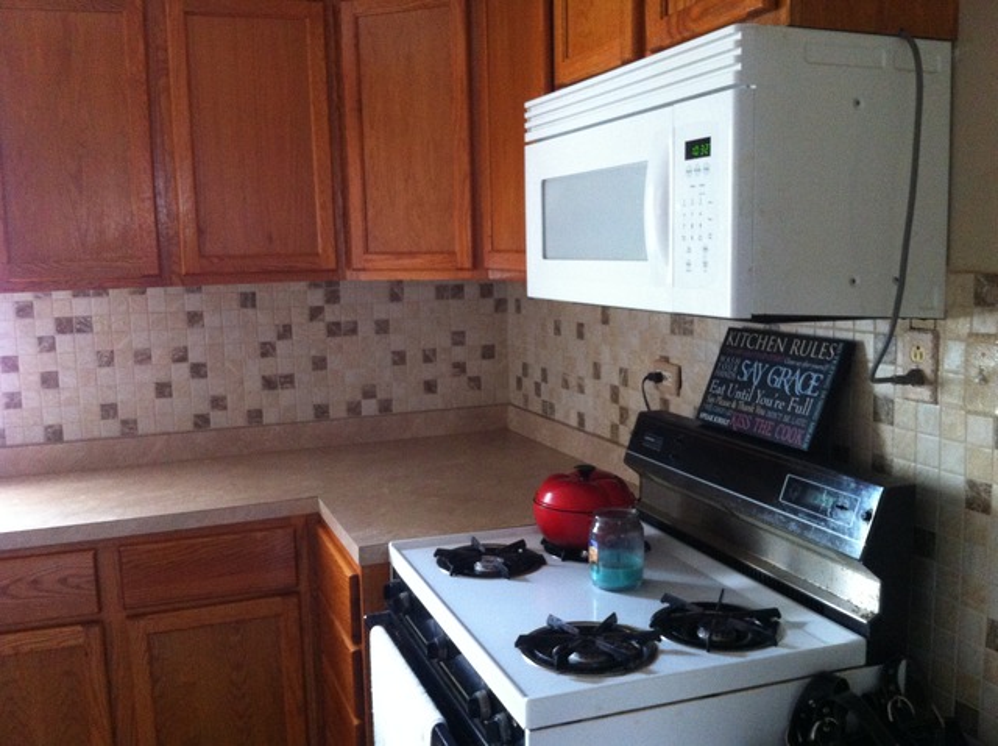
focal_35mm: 35
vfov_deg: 40.6
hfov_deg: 52.7
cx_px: 499
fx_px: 1008
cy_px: 373
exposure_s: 1/15
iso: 320
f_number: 2.8
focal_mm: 3.85
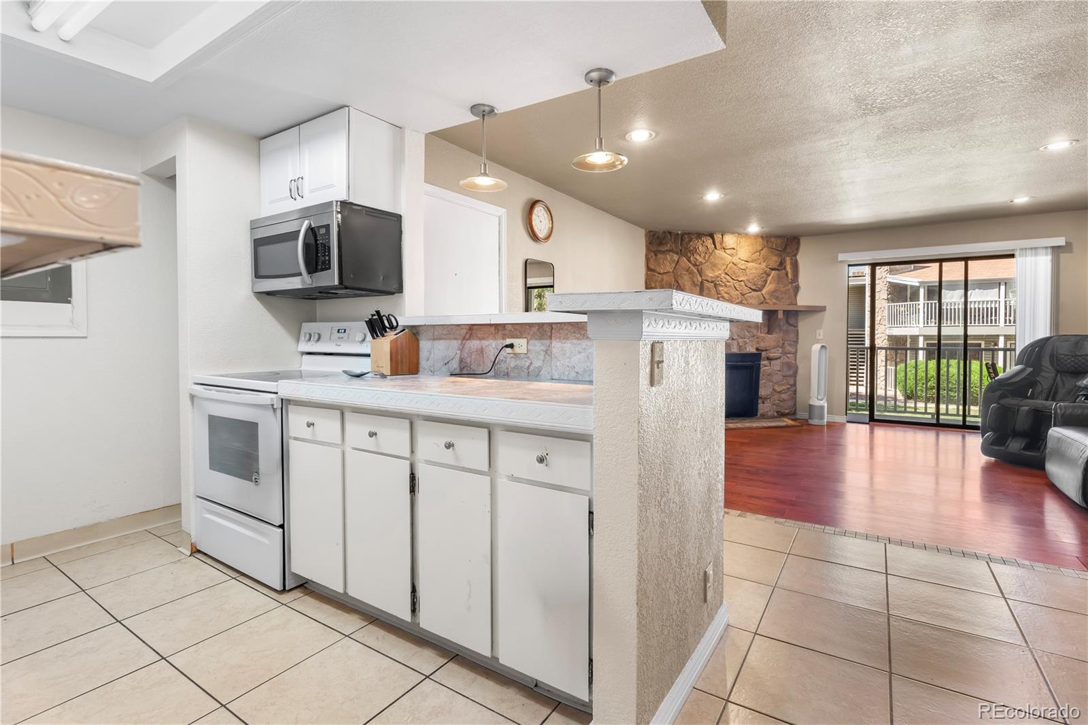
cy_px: 362
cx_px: 544
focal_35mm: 16
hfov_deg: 96.7
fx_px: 483
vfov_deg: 73.7
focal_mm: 16
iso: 320
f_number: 8
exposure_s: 1/2
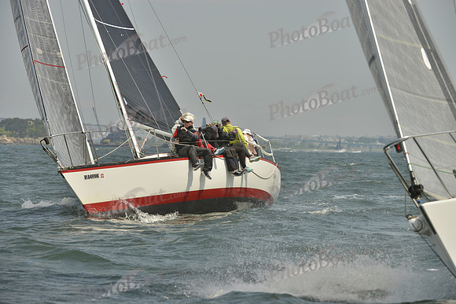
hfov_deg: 10.3
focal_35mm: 200
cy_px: 152
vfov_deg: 6.9
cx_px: 228
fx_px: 2534
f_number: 9
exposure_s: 1/1000
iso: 280
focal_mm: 200
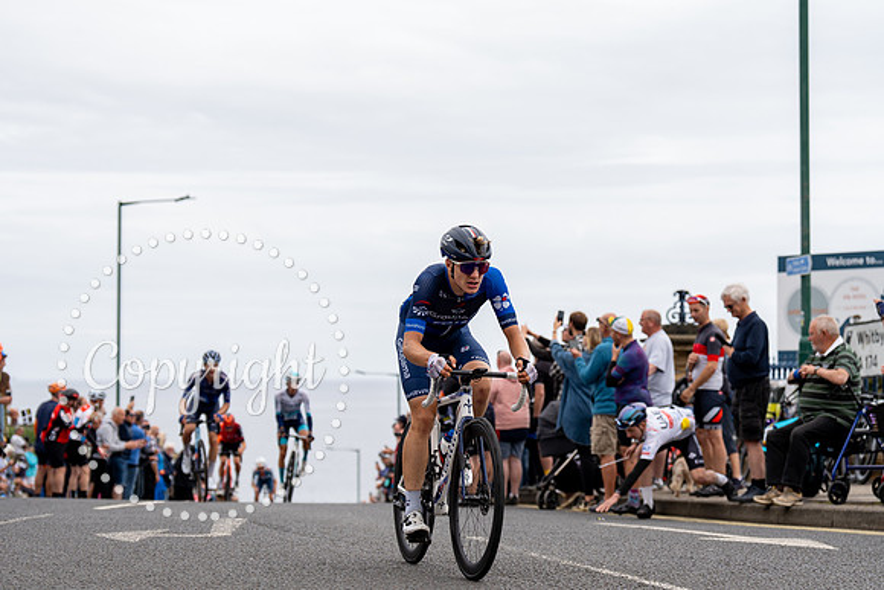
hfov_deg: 25.7
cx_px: 442
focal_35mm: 79
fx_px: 1940
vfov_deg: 17.3
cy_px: 295
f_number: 3.5
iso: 320
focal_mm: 79
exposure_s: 1/1000
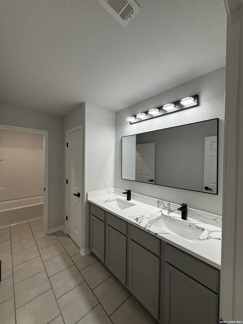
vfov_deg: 102.1
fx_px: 131
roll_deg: +0.6
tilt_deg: -0.1
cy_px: 162
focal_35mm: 14
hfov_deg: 85.7
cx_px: 122
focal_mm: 2.22
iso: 125
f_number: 2.2
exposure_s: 1/120
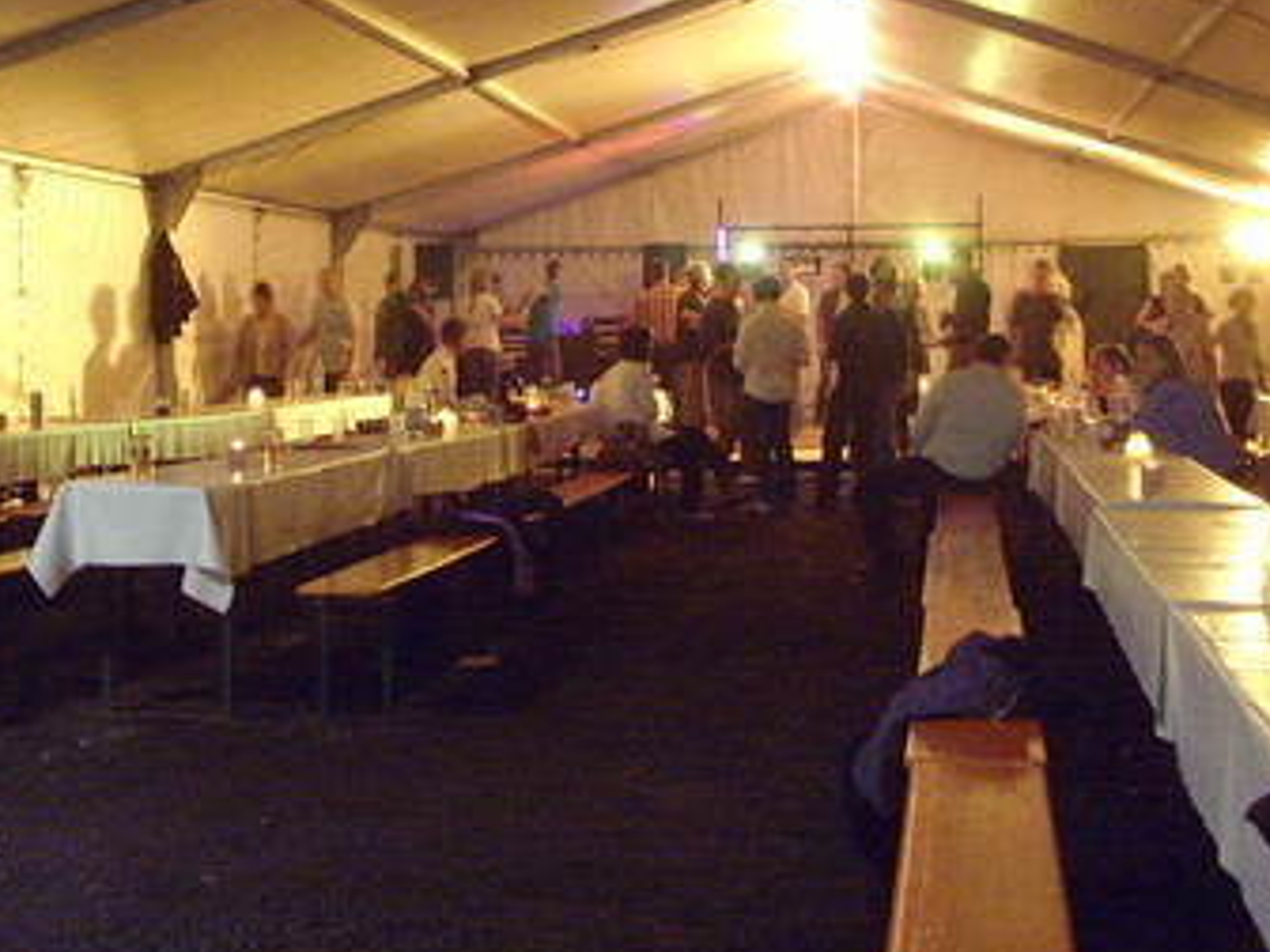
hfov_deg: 33.2
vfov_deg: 25.1
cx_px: 601
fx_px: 2128
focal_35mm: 58
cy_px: 327
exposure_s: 1
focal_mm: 6.6
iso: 200
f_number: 3.5
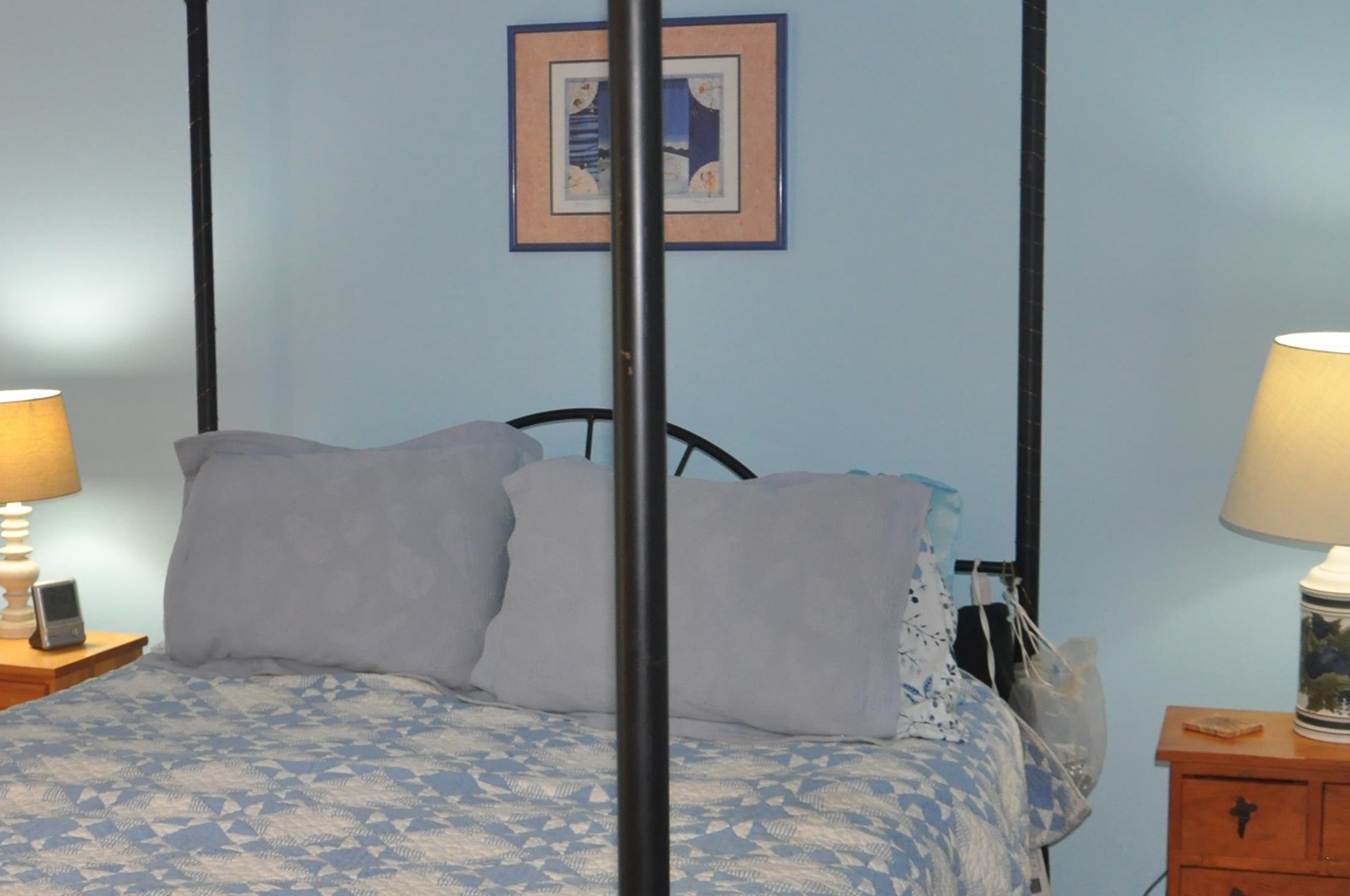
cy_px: 503
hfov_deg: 33.2
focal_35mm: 60
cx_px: 465
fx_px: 2245
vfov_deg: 22.6
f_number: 3.8
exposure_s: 1/60
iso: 800
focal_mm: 21
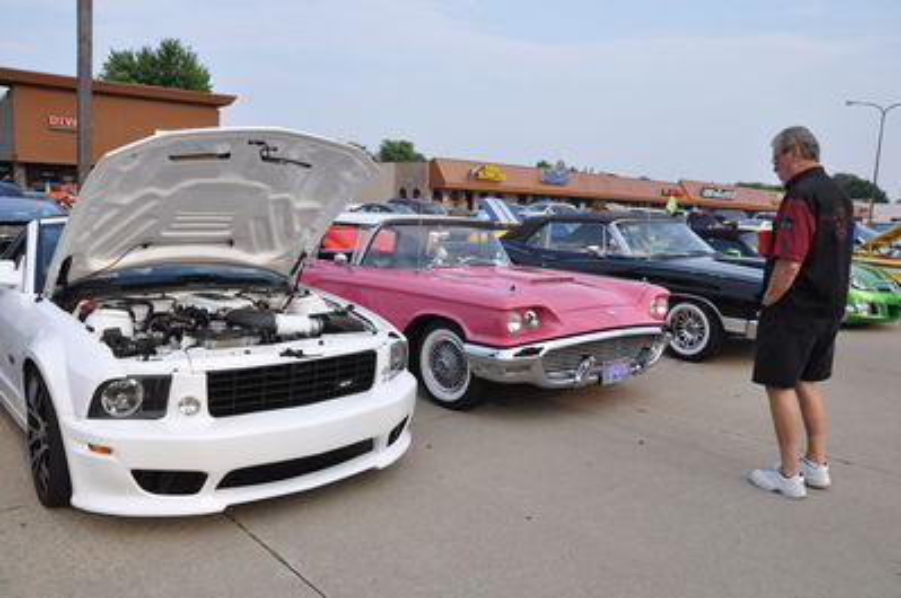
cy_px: 299
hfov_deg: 67.4
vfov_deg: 47.8
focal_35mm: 27
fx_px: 675
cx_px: 450
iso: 200
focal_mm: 18
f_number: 11
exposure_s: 1/125
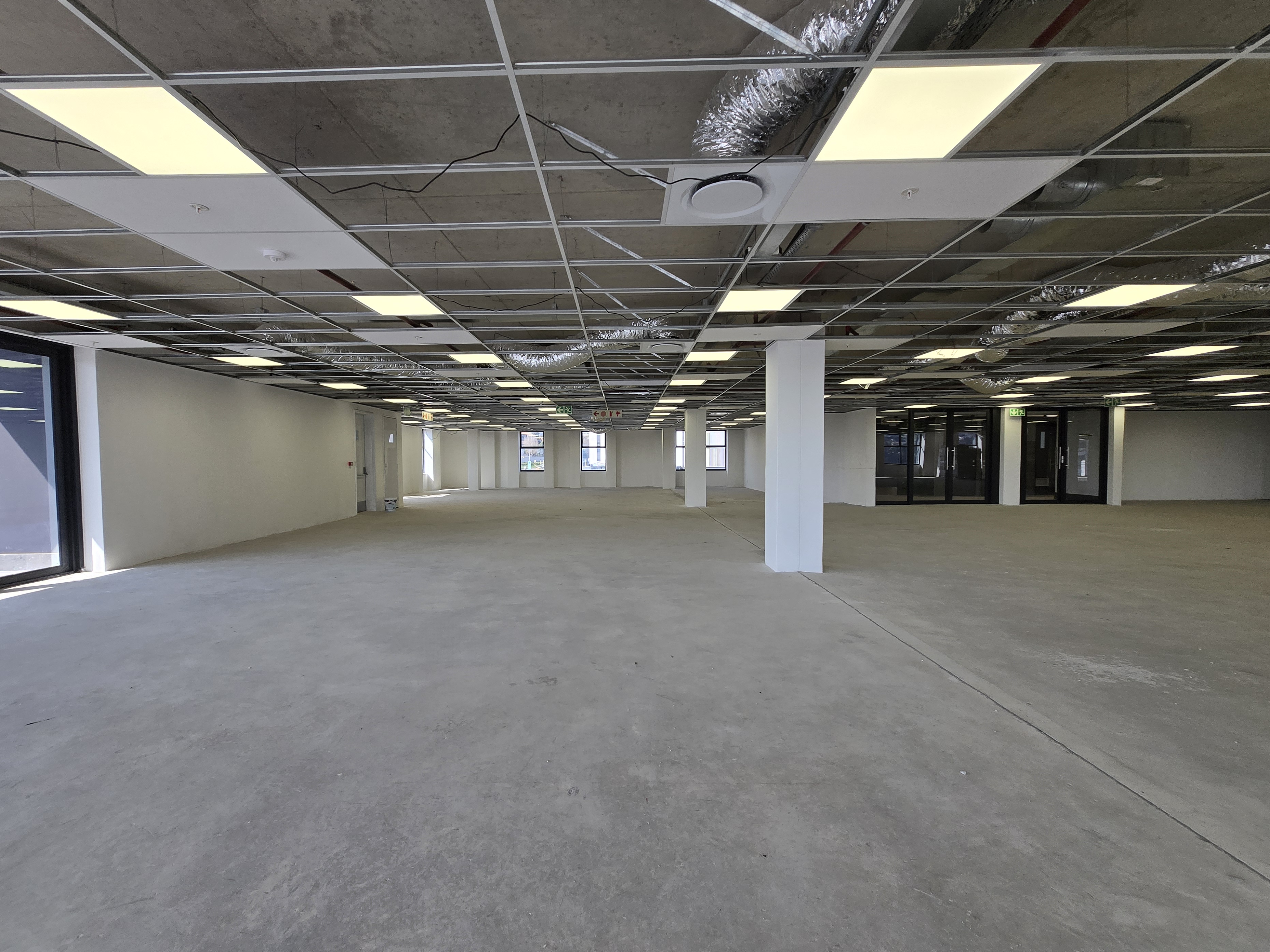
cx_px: 618
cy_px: 478
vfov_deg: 85.7
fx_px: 514
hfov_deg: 102.0
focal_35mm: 14
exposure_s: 1/136
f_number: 2.2
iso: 25
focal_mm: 1.7
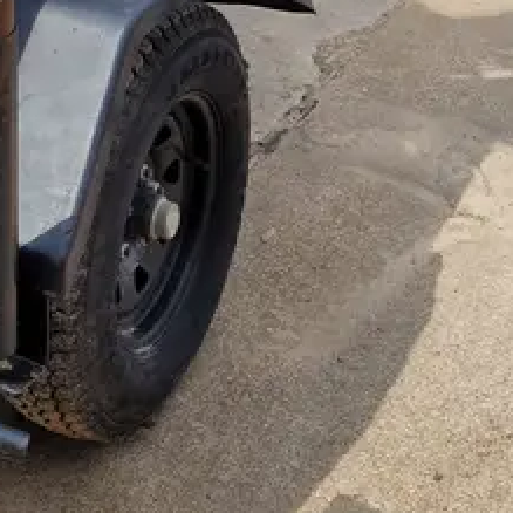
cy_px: -41
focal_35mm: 77
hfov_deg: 21.2
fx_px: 1291
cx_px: -66
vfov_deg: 21.4
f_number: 1.8
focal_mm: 5.4
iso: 40
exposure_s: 1/1641
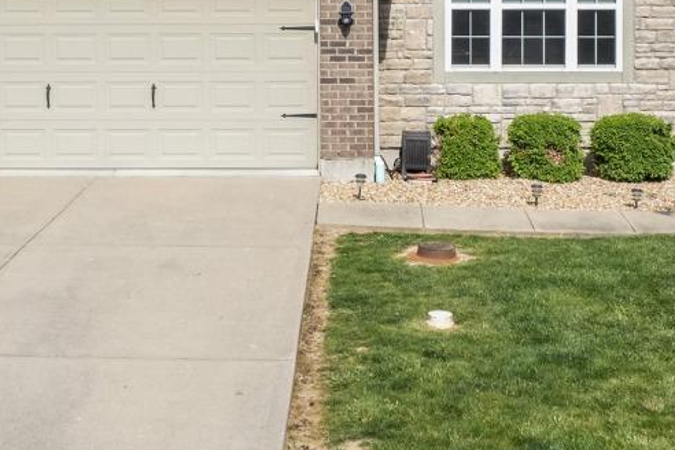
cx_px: 383
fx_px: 1256
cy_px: 8
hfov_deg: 30.0
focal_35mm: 67
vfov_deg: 19.7
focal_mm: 8.38
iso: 100
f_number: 2.8
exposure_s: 1/2500
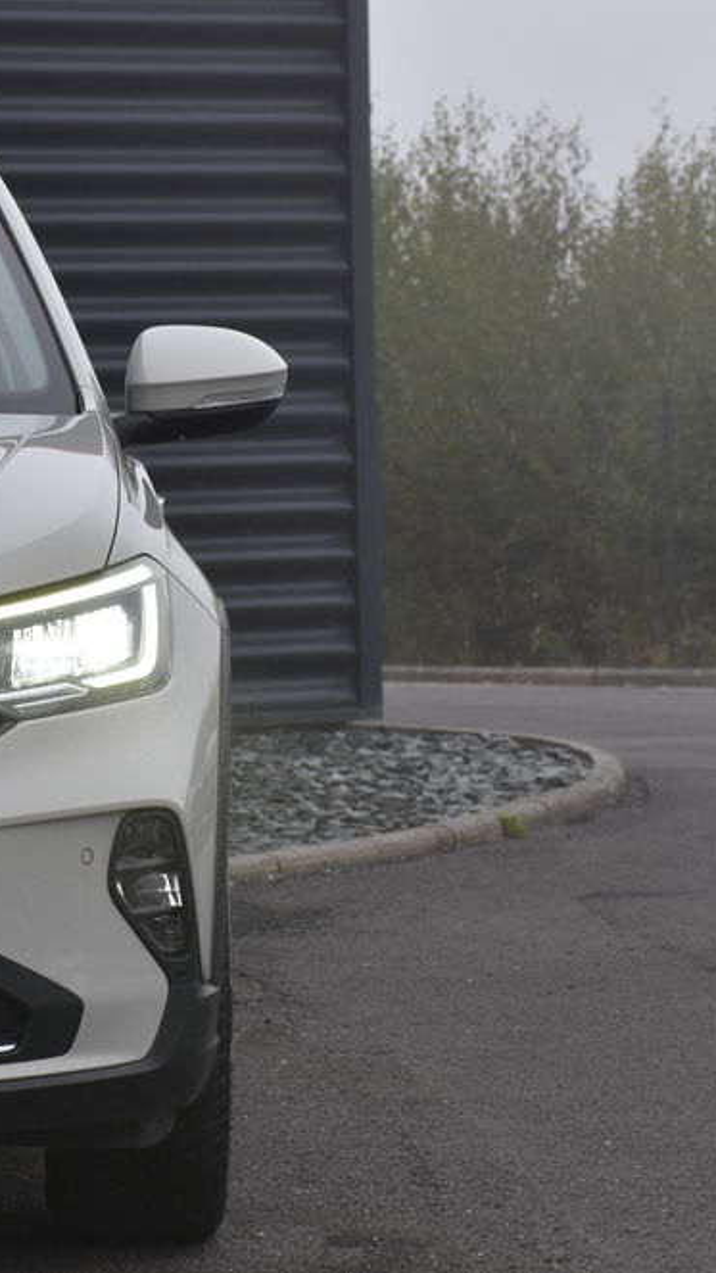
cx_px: 56
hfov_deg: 6.8
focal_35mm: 178
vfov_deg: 12.1
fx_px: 6000
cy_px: 636
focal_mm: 75
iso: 400
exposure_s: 1/160
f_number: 9
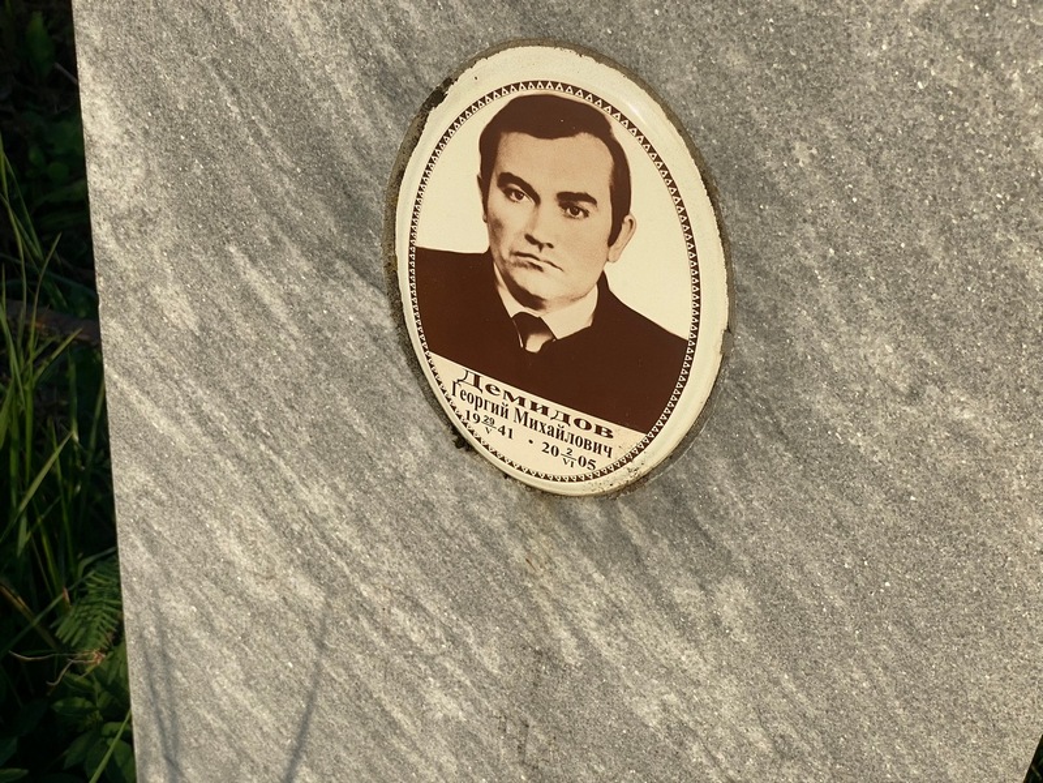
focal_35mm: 52
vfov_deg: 28.0
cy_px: 392
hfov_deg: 36.8
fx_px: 1567
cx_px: 522
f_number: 2
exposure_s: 1/1295
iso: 20
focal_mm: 6
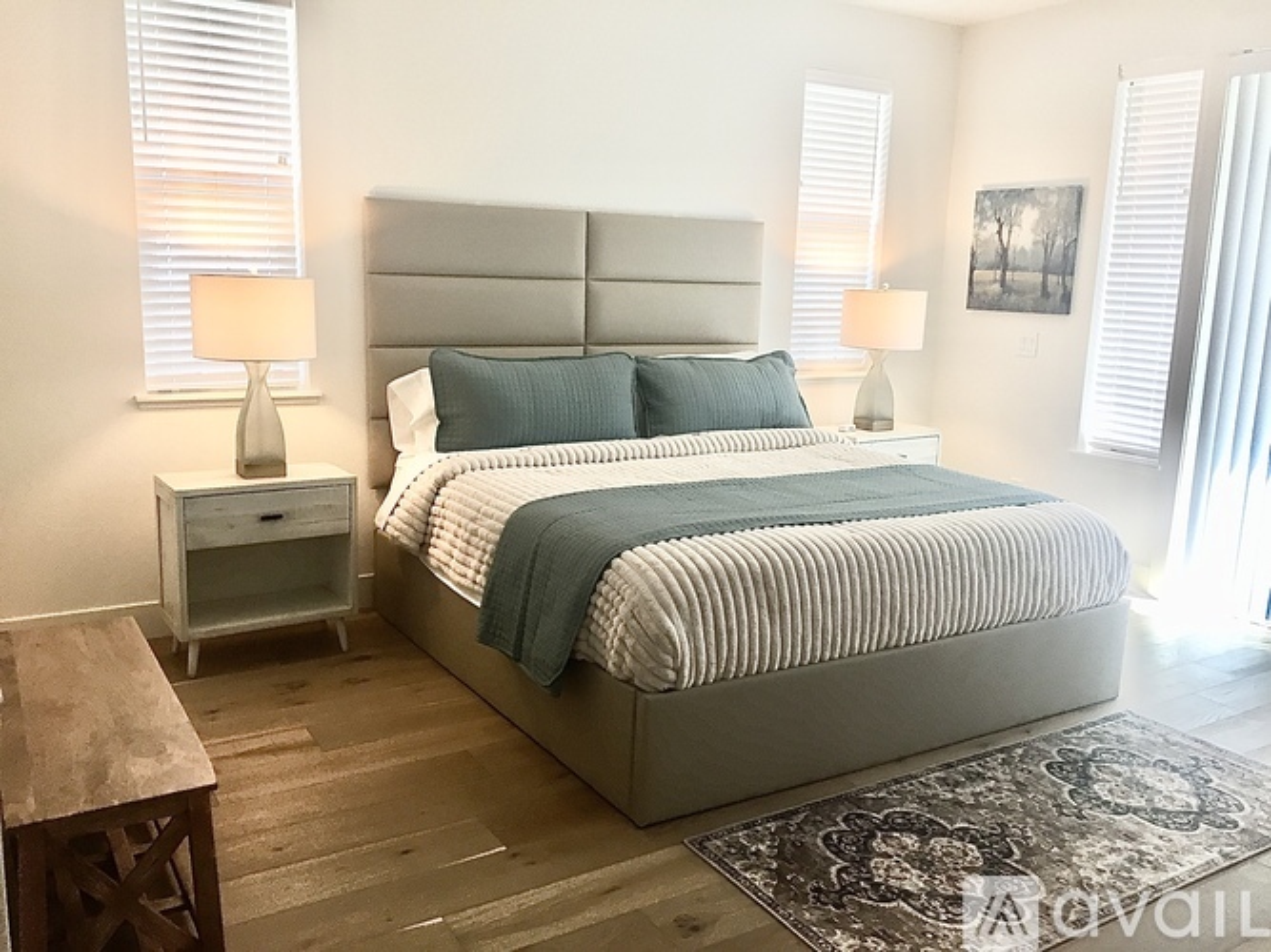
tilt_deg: -11.6
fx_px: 1065
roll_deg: -0.5
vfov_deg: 48.2
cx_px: 636
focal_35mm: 29
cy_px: 476
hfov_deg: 61.7
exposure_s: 1/30
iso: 32
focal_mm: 4.15
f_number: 2.2
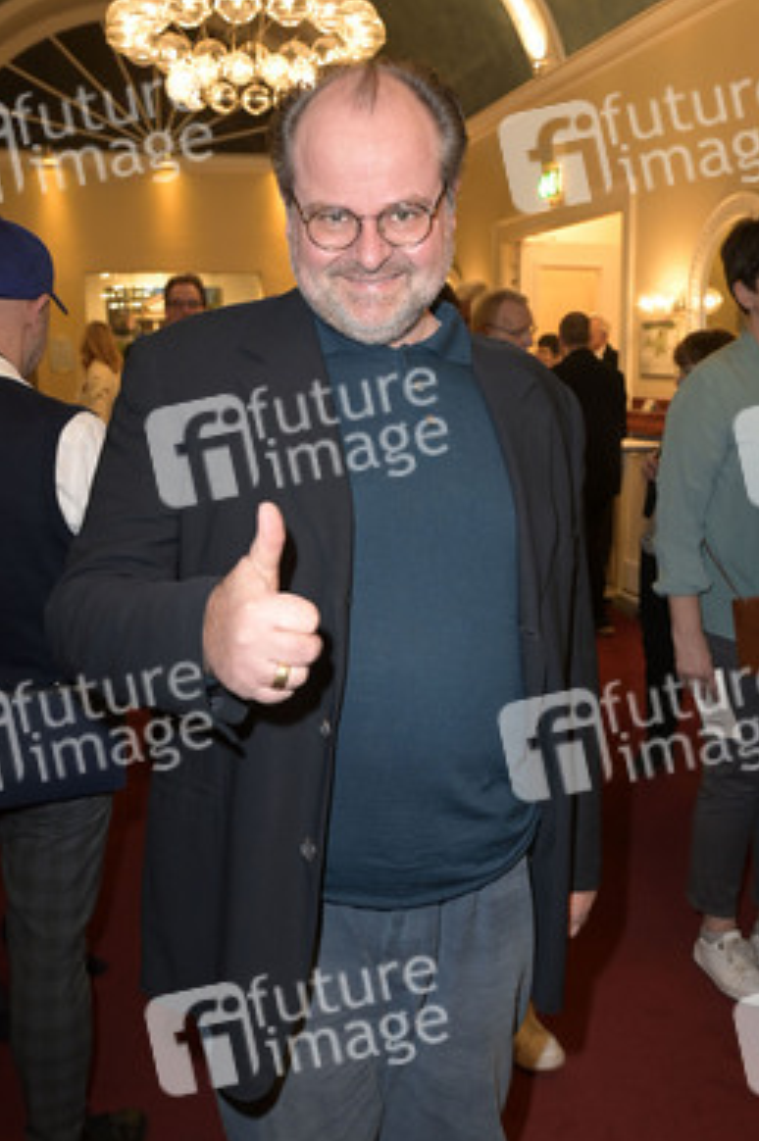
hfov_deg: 39.9
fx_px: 1045
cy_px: 585
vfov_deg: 57.3
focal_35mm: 33
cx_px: 382
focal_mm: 32
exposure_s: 1/60
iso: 2500
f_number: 5.6
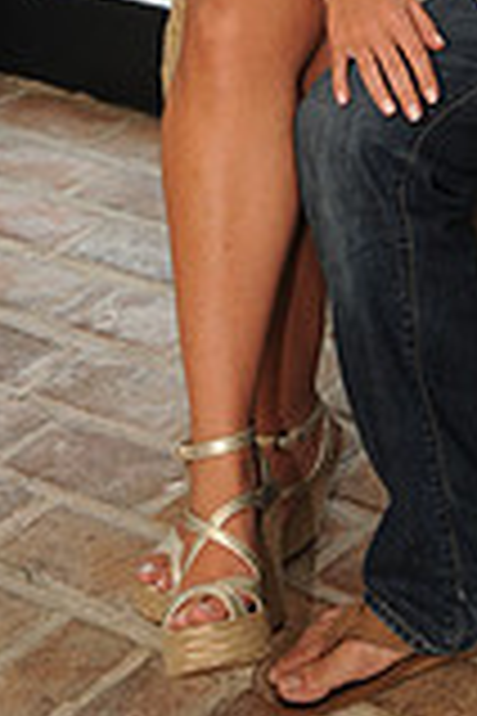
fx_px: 2762
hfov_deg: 9.6
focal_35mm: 139
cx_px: 706
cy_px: -342
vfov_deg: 13.9
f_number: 6.3
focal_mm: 38
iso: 500
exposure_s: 1/80
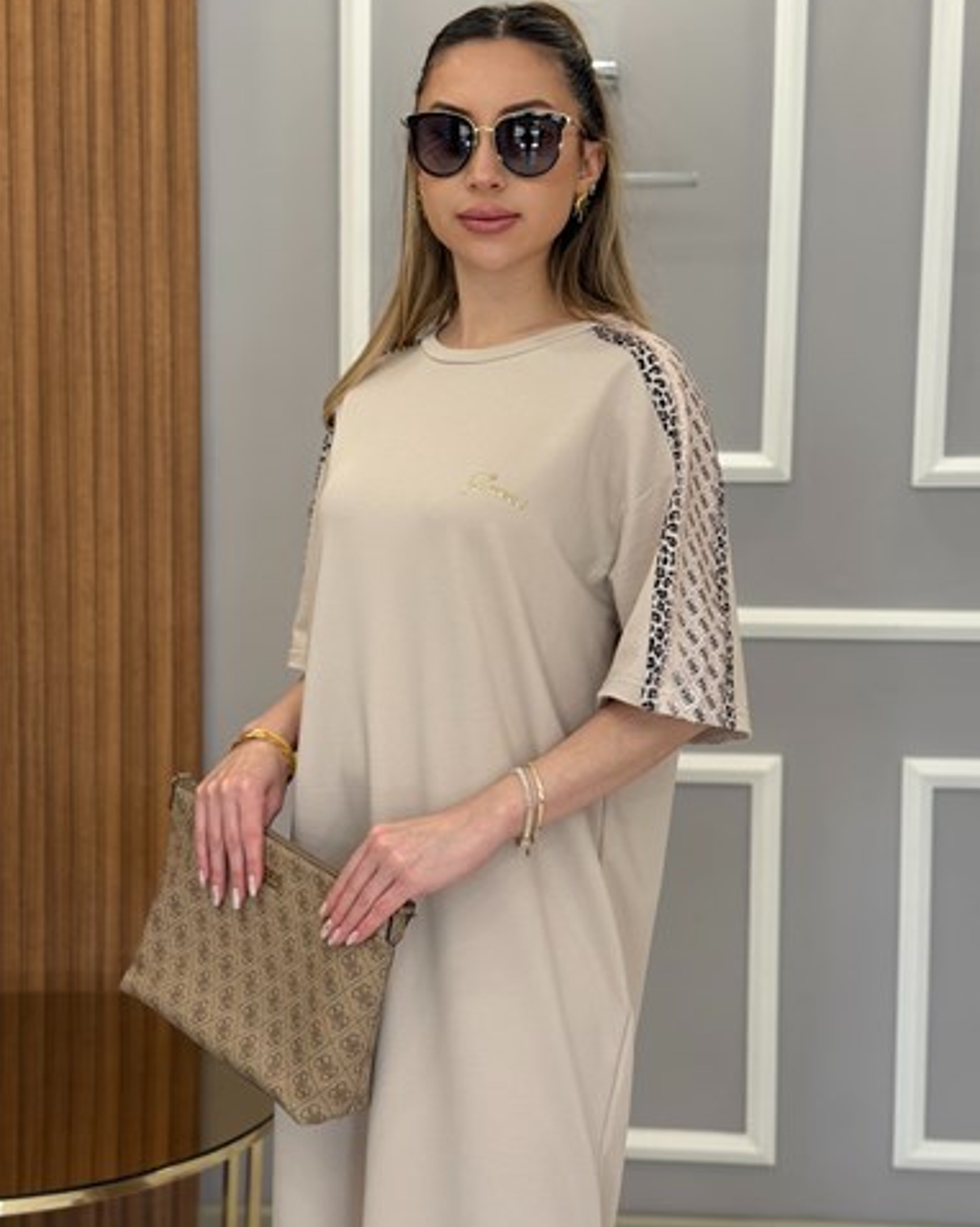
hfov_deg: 29.7
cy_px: 631
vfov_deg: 36.7
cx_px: 495
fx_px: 1850
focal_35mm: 51
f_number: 1.78
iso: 100
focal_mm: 6.76
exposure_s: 1/185
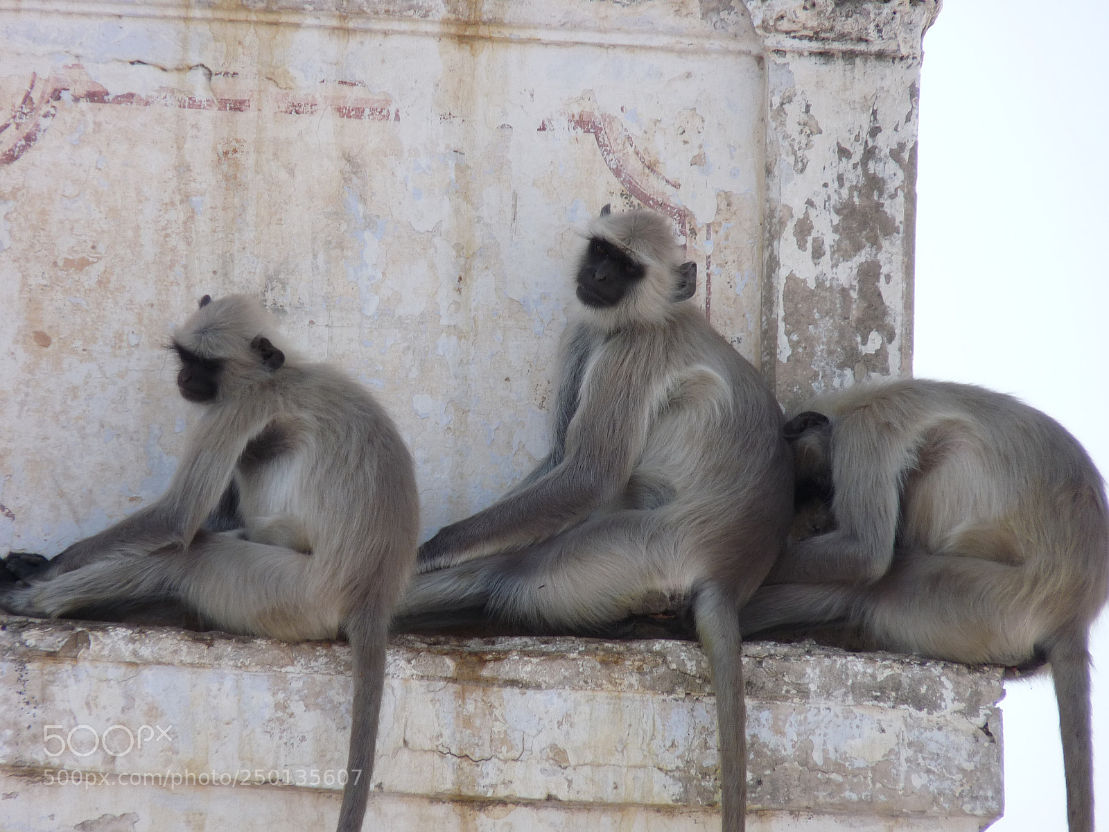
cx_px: 554
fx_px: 15314
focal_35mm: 478
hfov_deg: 4.1
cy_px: 416
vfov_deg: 3.1
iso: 100
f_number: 5.6
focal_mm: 85
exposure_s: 1/250
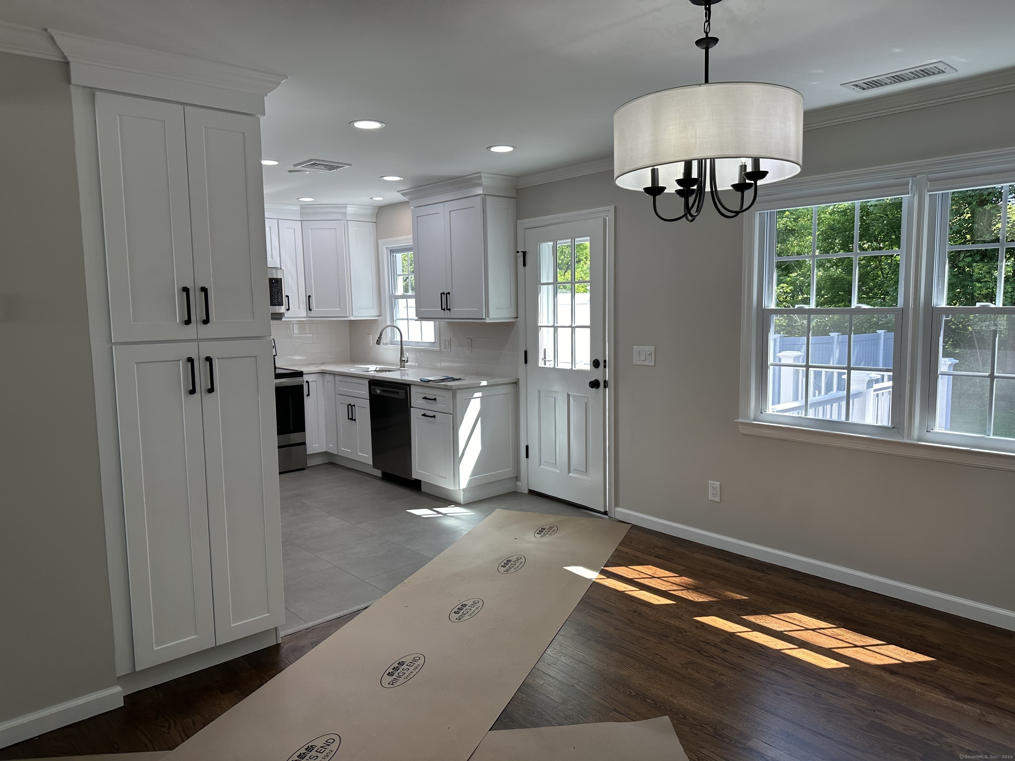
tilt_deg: -5.8
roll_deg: +0.5
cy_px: 380
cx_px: 508
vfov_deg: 56.8
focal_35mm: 24
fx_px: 704
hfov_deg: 71.6
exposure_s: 1/257
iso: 80
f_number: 1.78
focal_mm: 6.86
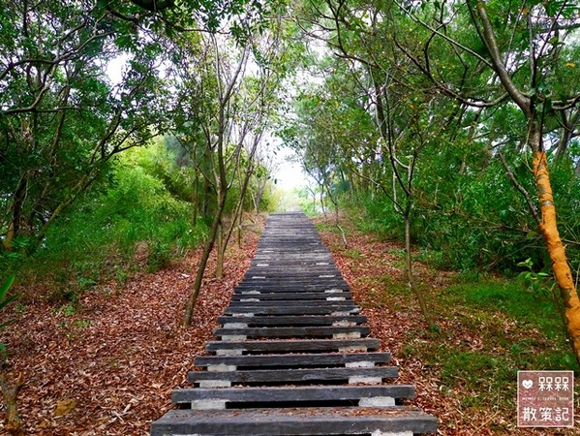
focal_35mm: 30
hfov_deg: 59.9
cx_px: 290
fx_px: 503
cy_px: 218
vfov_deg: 46.8
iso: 160
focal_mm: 15
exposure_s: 1/250
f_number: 2.8
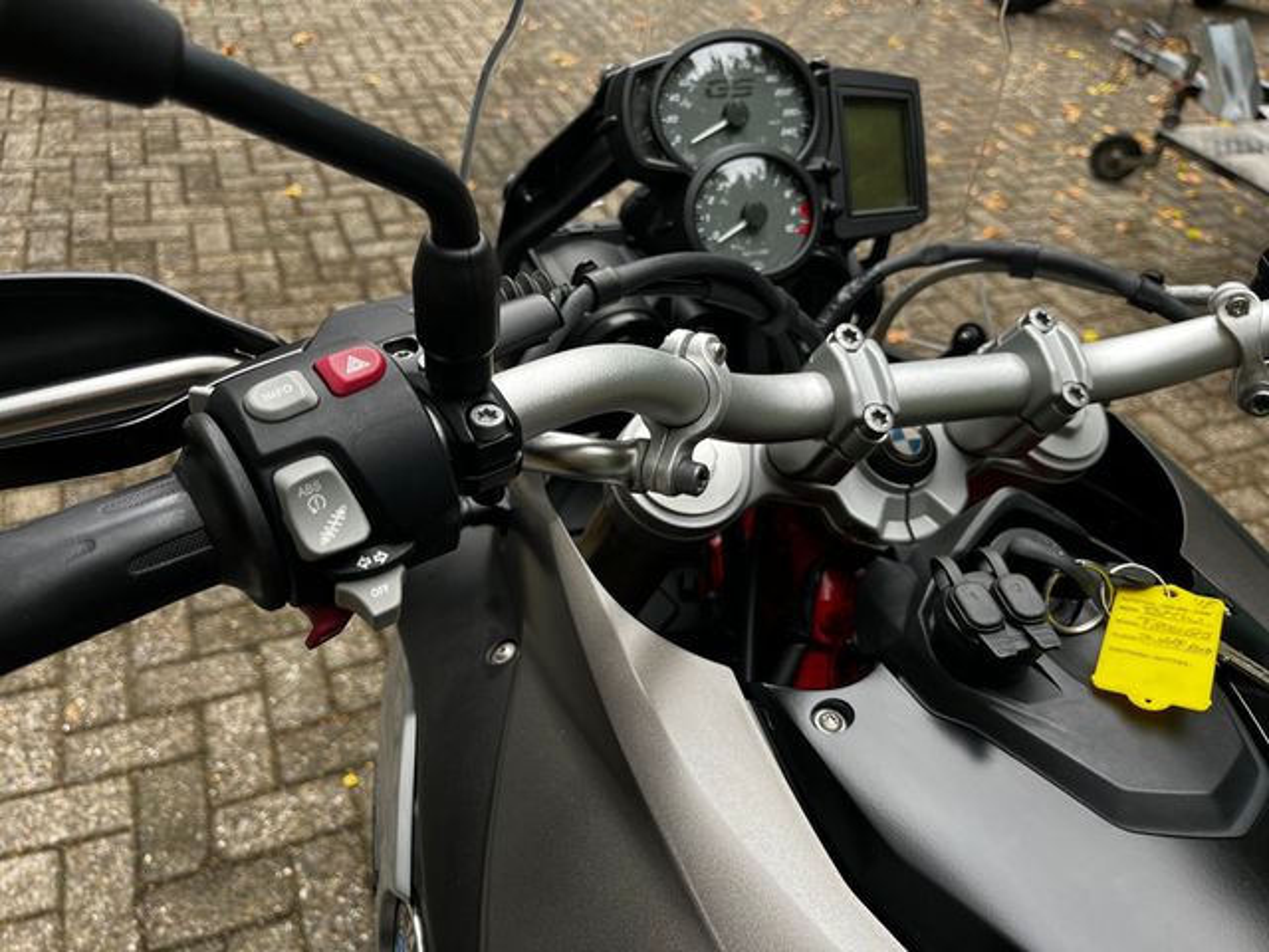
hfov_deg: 67.3
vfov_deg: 53.1
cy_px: 476
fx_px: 953
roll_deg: -6.8
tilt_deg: -41.0
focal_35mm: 26
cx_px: 634
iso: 40
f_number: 1.6
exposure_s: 1/122
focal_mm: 5.1
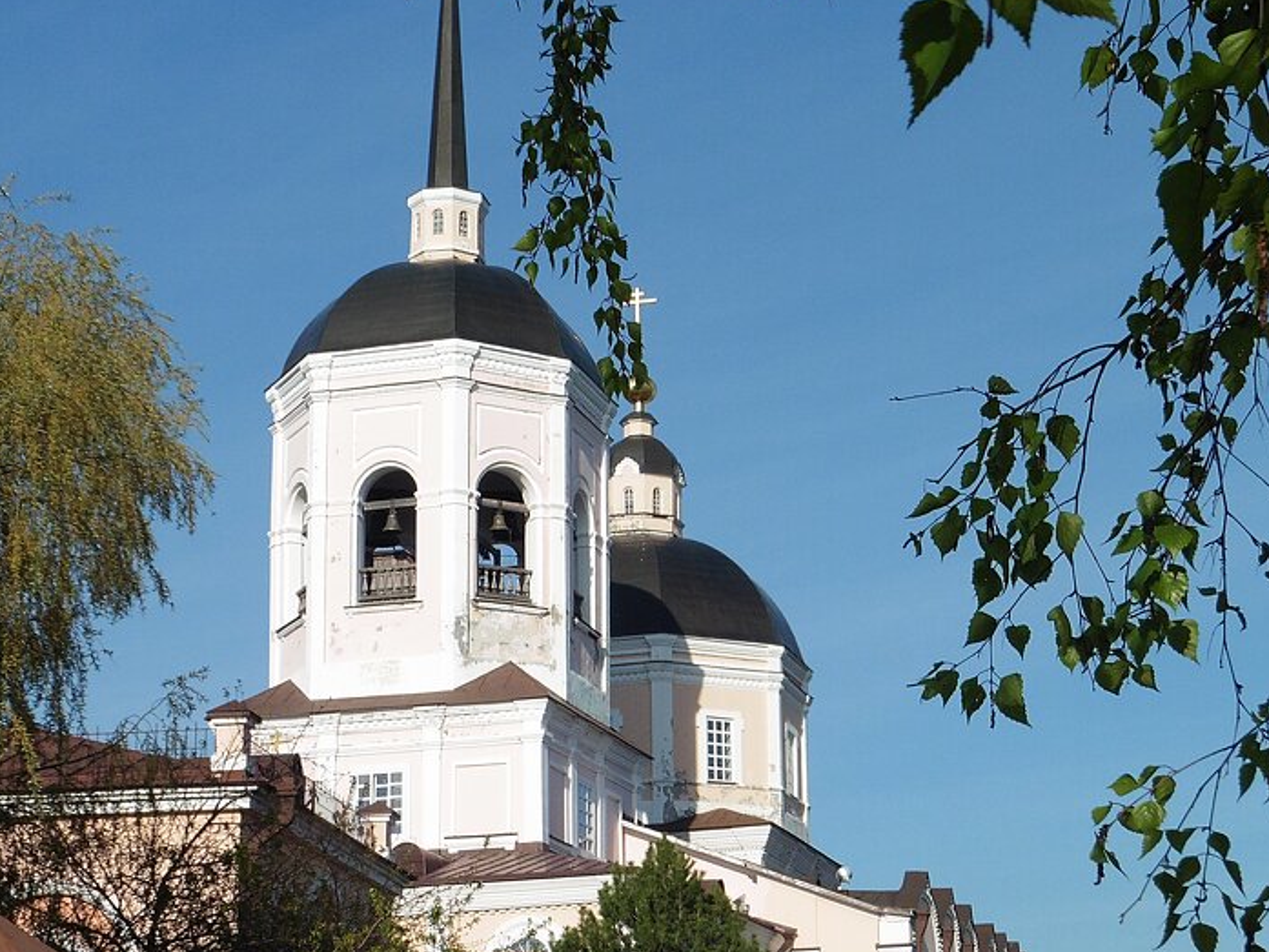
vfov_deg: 20.4
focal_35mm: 72
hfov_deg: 26.8
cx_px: 881
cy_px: 620
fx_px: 2640
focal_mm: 8.5
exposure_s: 1/1250
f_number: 4.2
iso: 100
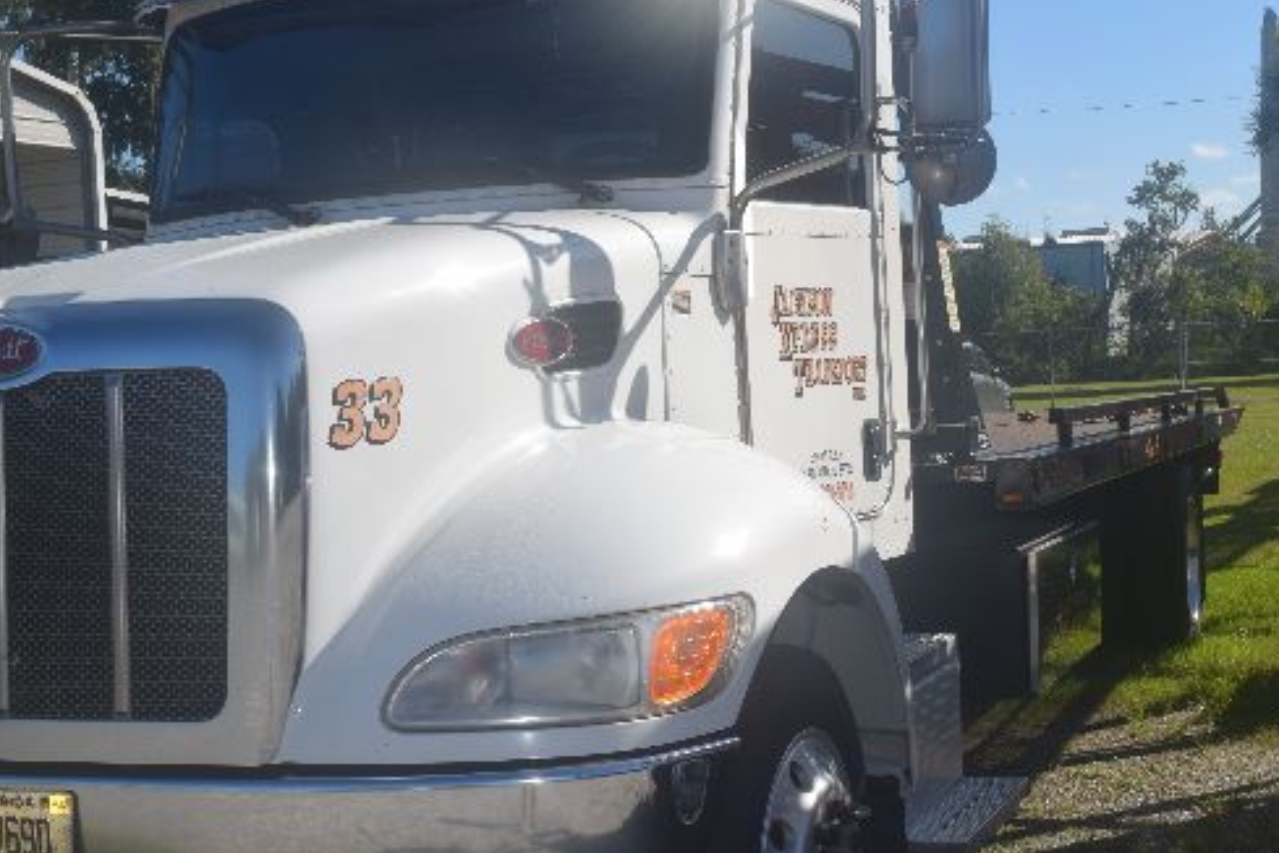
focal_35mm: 55
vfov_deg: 24.6
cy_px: 464
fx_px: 1954
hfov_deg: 36.2
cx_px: 727
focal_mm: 28
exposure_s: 1/200
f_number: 13
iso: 100
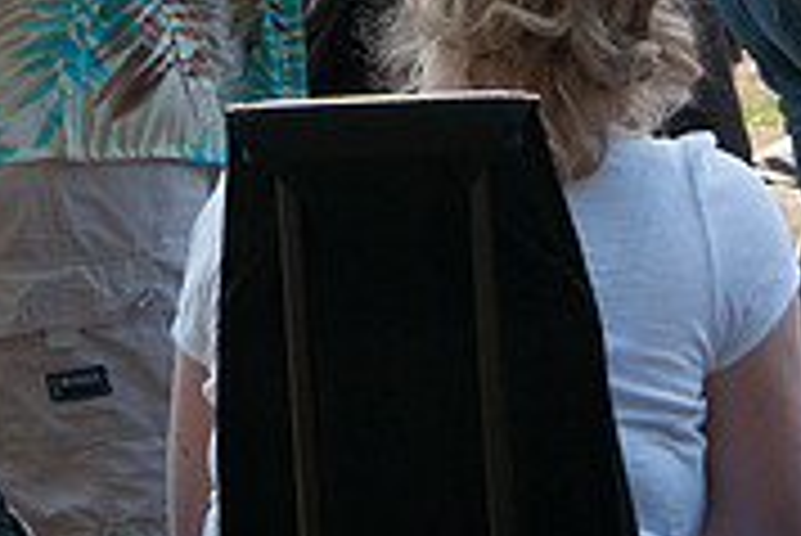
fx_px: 7593
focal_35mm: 341
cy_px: -218
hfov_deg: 6.0
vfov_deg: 4.0
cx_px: 346
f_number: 8
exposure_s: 1/500
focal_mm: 70
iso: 640
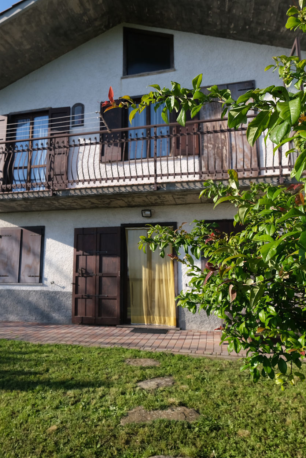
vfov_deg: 76.1
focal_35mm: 23
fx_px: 293
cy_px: 228
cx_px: 135
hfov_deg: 55.0
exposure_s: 1/1000
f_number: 4
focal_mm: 10
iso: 250
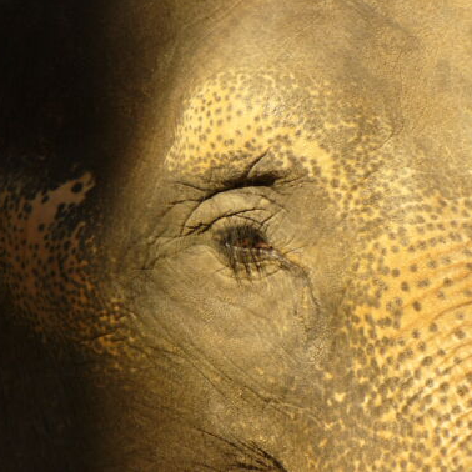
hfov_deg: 6.6
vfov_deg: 6.6
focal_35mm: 264
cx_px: 261
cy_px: 235
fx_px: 4073
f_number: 4.5
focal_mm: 36.6
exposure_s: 1/320
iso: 80
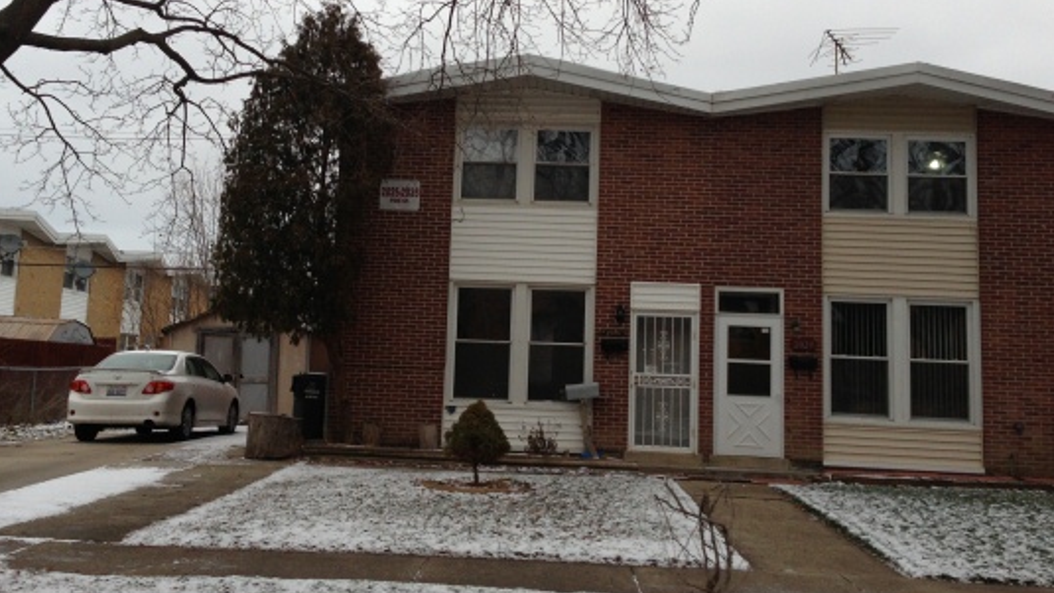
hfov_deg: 47.3
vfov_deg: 27.6
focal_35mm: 43
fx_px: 1202
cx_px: 487
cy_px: 225
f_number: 2.4
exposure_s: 1/60
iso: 50
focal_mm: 4.13
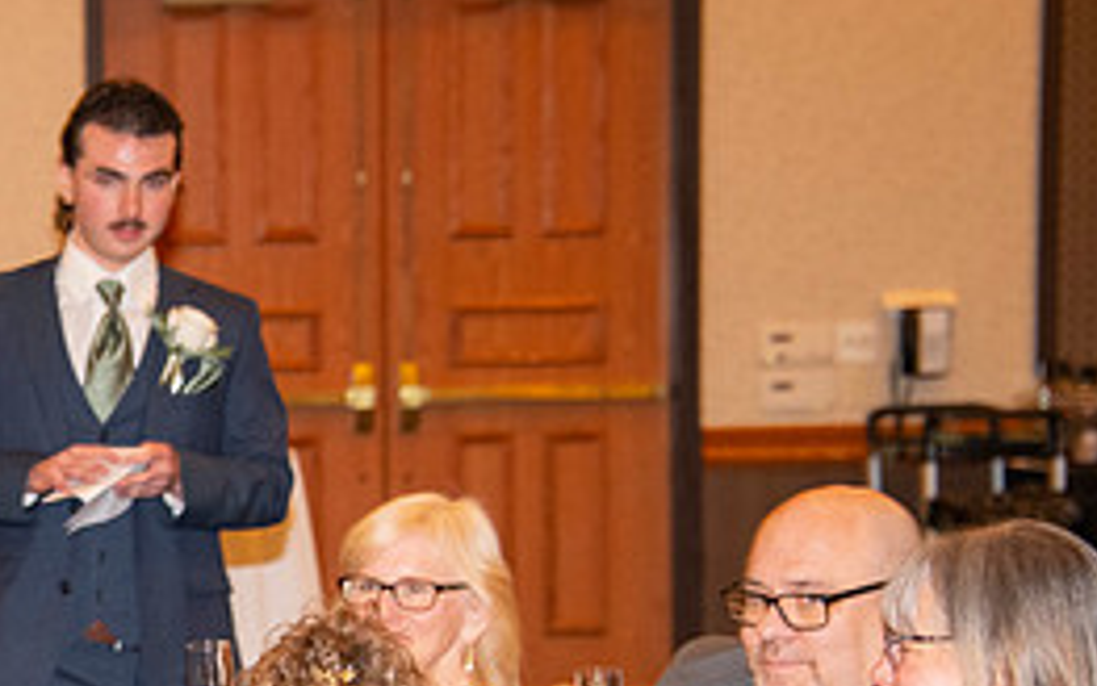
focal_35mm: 203
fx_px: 6072
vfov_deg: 6.5
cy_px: 592
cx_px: -96
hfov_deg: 10.2
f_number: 5.6
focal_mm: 90
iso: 2000
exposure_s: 1/60
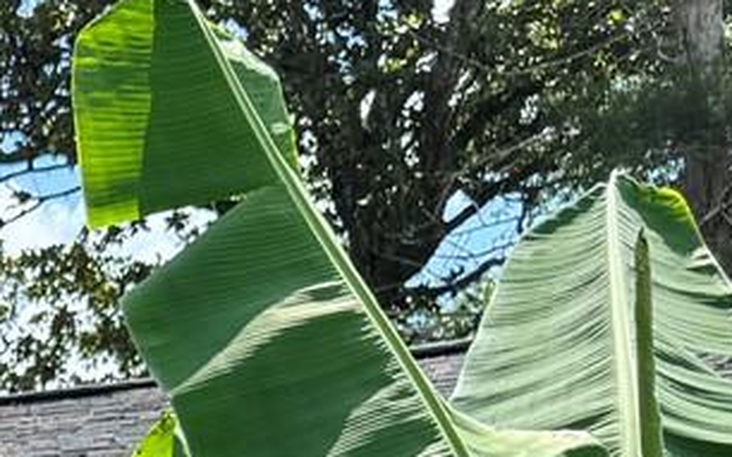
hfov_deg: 14.1
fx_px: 2652
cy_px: 1105
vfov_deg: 8.9
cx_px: -557
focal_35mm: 133
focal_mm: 6.76
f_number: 1.78
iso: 80
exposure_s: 1/1456
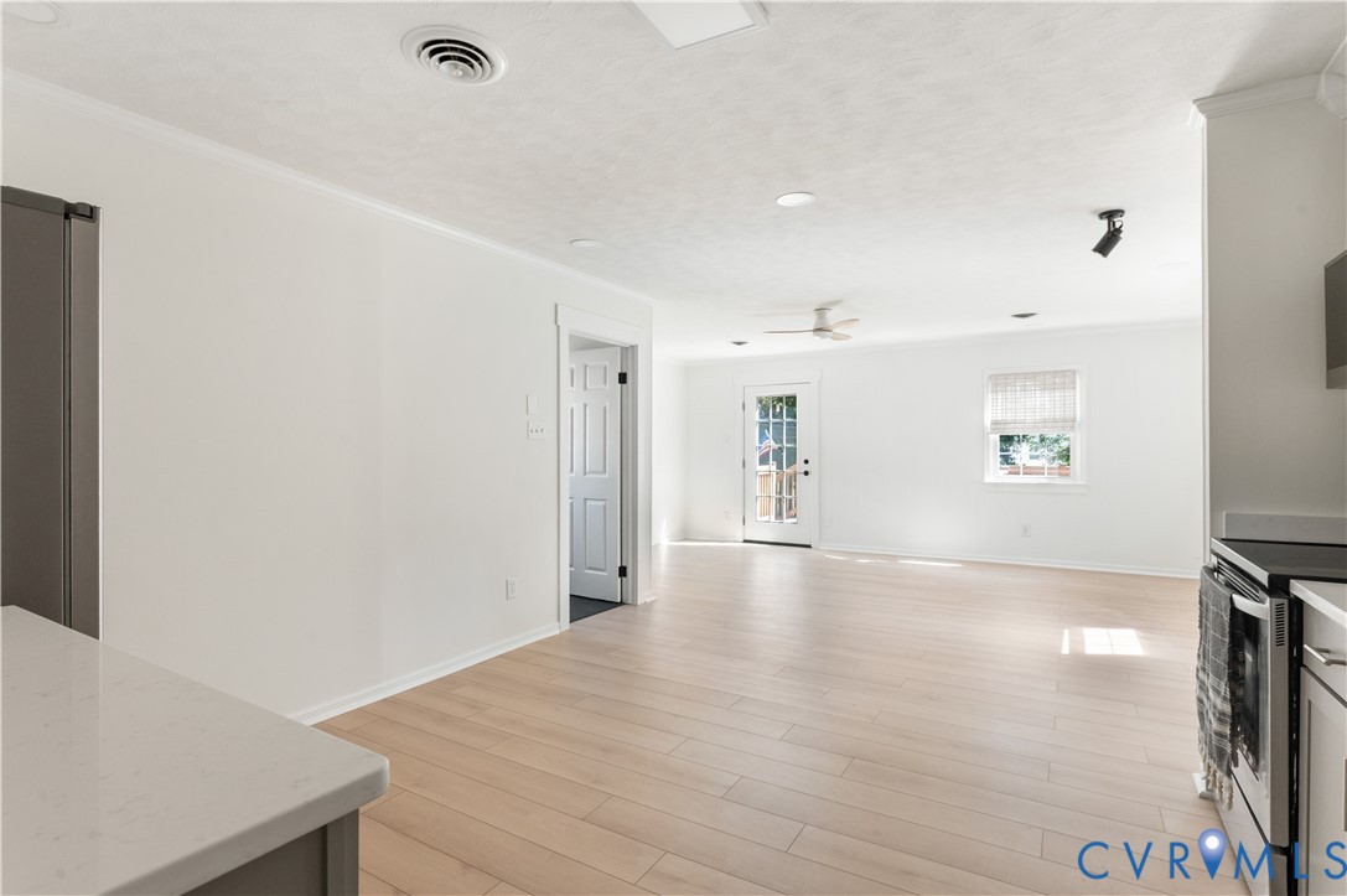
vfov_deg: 70.4
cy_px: 448
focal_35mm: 17
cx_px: 674
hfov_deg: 93.3
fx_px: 636
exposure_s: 1/25
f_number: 9
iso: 1600
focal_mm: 17
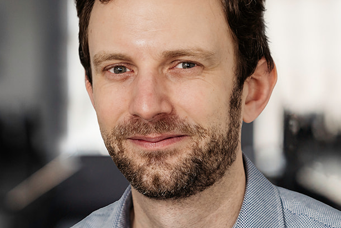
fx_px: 2103
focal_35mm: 222
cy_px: 133
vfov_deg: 6.2
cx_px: 188
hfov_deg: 9.3
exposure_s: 1/250
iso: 400
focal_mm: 85
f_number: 2.8
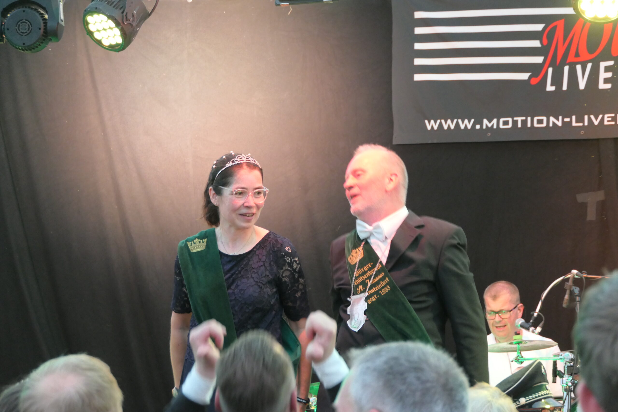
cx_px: 309
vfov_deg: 10.2
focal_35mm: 135
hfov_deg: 15.2
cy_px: 206
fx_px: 2317
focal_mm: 49.3
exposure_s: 1/25
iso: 1600
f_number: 4.2
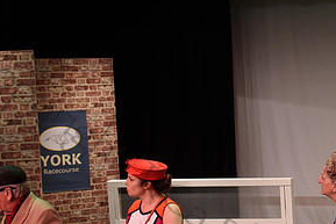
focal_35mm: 107
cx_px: 434
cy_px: 141
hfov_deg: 17.9
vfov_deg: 12.8
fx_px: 999
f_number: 4.5
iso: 800
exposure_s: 1/80
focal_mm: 32
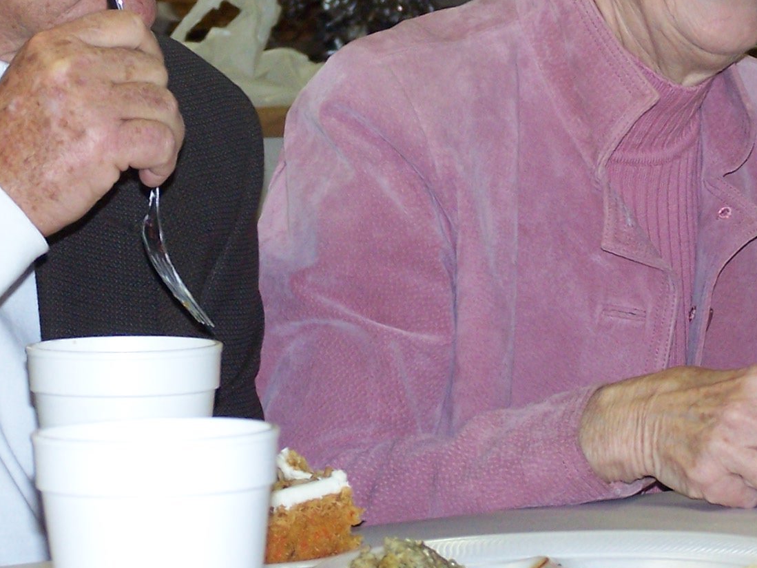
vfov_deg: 7.5
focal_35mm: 197
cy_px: 21
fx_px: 4310
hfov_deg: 10.0
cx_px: 435
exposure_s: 1/90
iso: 140
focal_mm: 15.6
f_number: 3.2
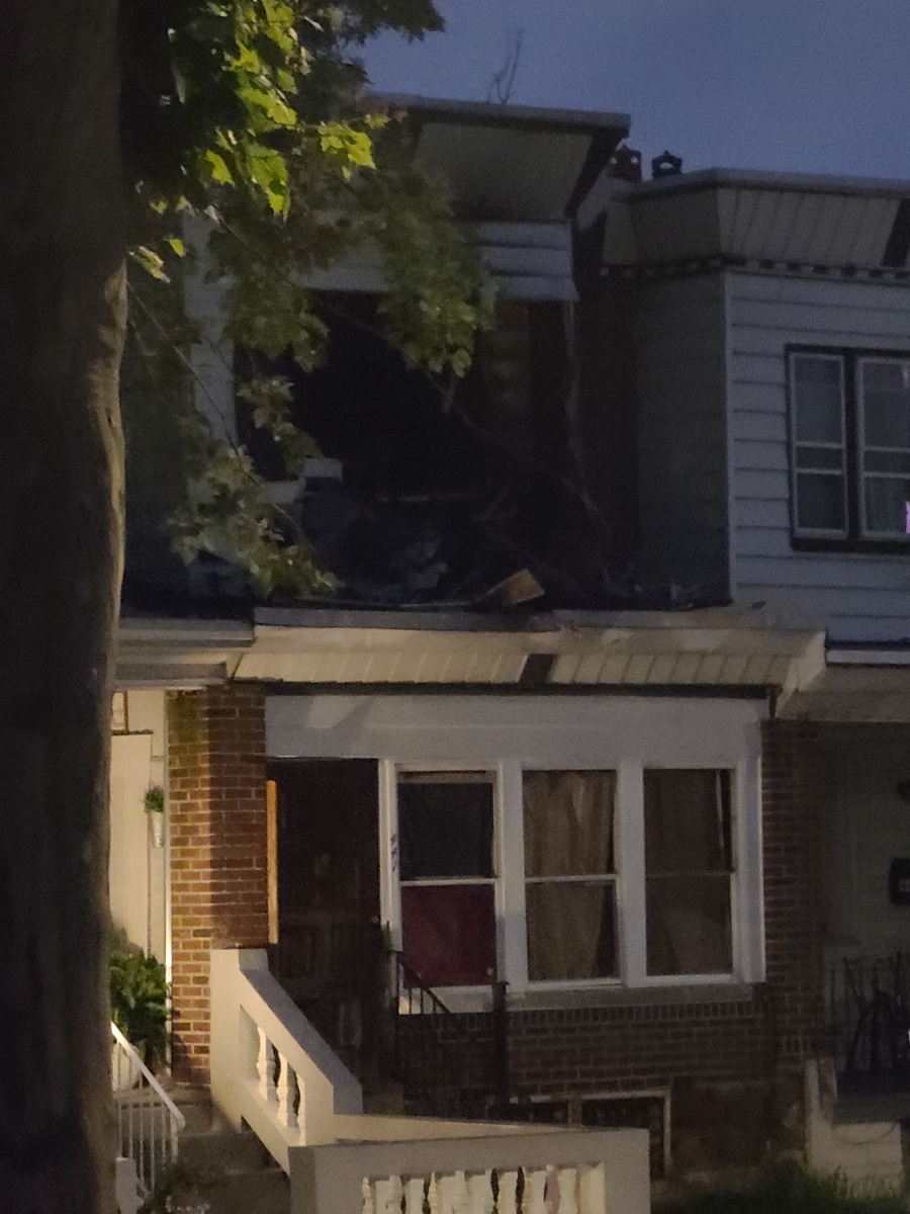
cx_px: 455
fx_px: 3610
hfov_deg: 14.4
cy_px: 607
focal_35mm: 103
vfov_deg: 19.1
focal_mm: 19
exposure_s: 1/15
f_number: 3.5
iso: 3200
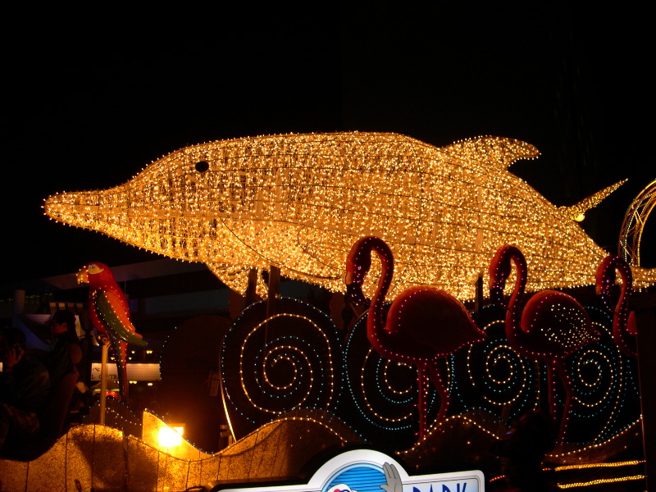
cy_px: 246
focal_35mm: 38
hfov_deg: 49.0
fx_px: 720
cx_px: 328
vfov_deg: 37.7
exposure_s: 1/52.6
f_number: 2.8
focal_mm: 8
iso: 100
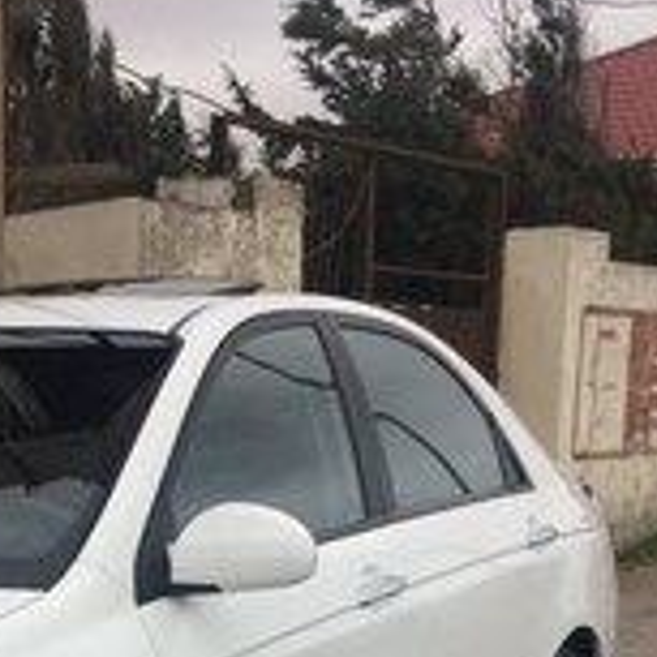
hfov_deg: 20.6
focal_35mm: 83
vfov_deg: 19.2
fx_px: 1782
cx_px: 112
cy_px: 863
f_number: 2.2
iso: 32
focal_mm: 4.15
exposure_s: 1/157
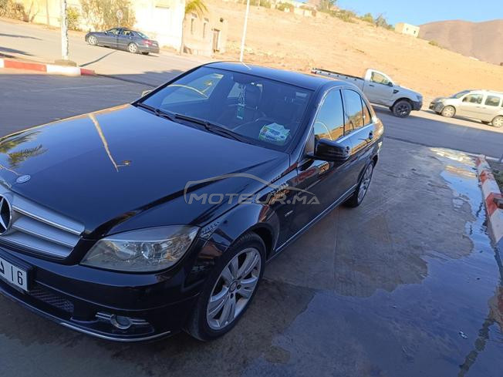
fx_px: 349
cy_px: 188
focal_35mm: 24
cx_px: 252
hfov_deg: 71.6
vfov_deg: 56.8
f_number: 1.88
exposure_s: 1/441
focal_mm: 5.59
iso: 53
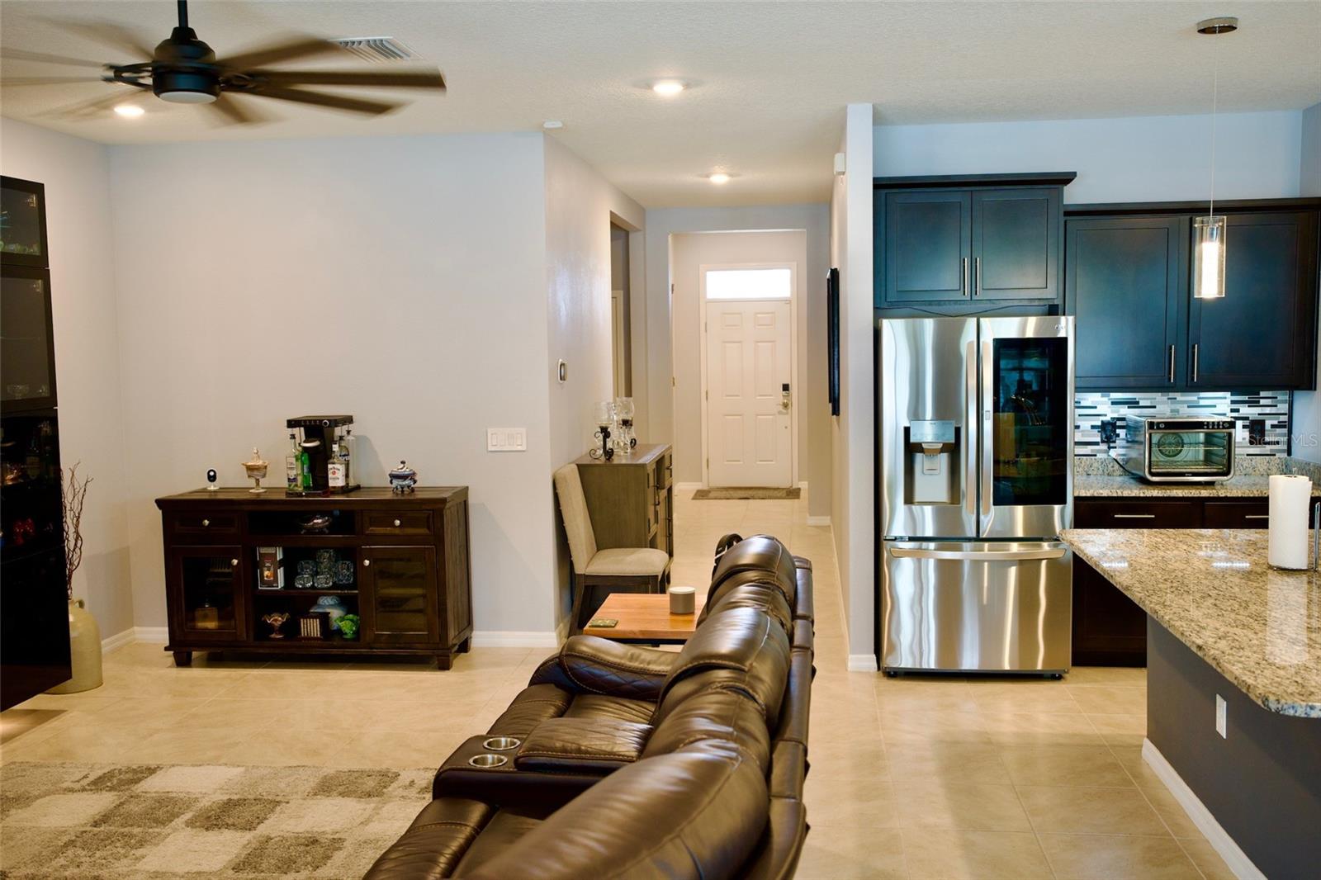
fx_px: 1284
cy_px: 440
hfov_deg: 54.4
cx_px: 660
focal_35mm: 35
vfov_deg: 37.8
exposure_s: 1/40
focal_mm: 35
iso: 640
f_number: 4
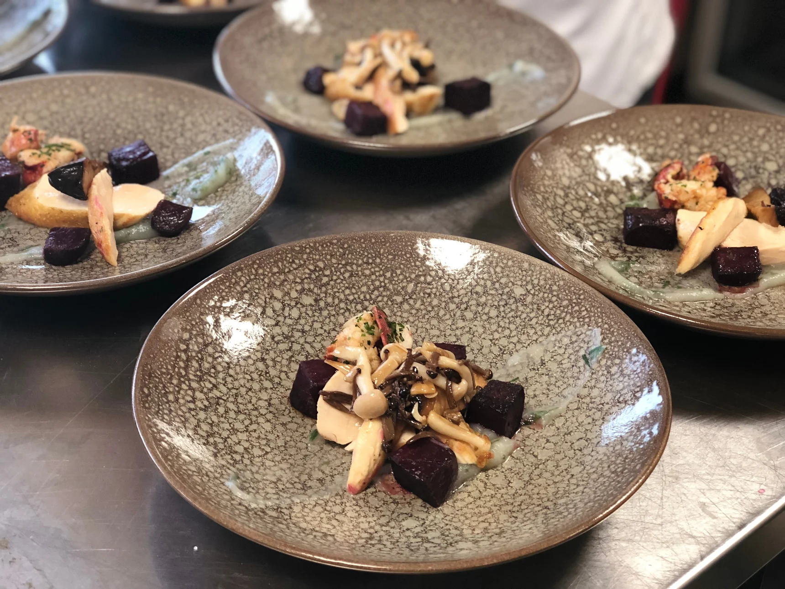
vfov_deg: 25.7
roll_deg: -2.0
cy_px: 294
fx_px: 1293
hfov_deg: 33.8
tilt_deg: -35.4
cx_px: 392
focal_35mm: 57
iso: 125
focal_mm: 6.6
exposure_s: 1/33
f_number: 2.8
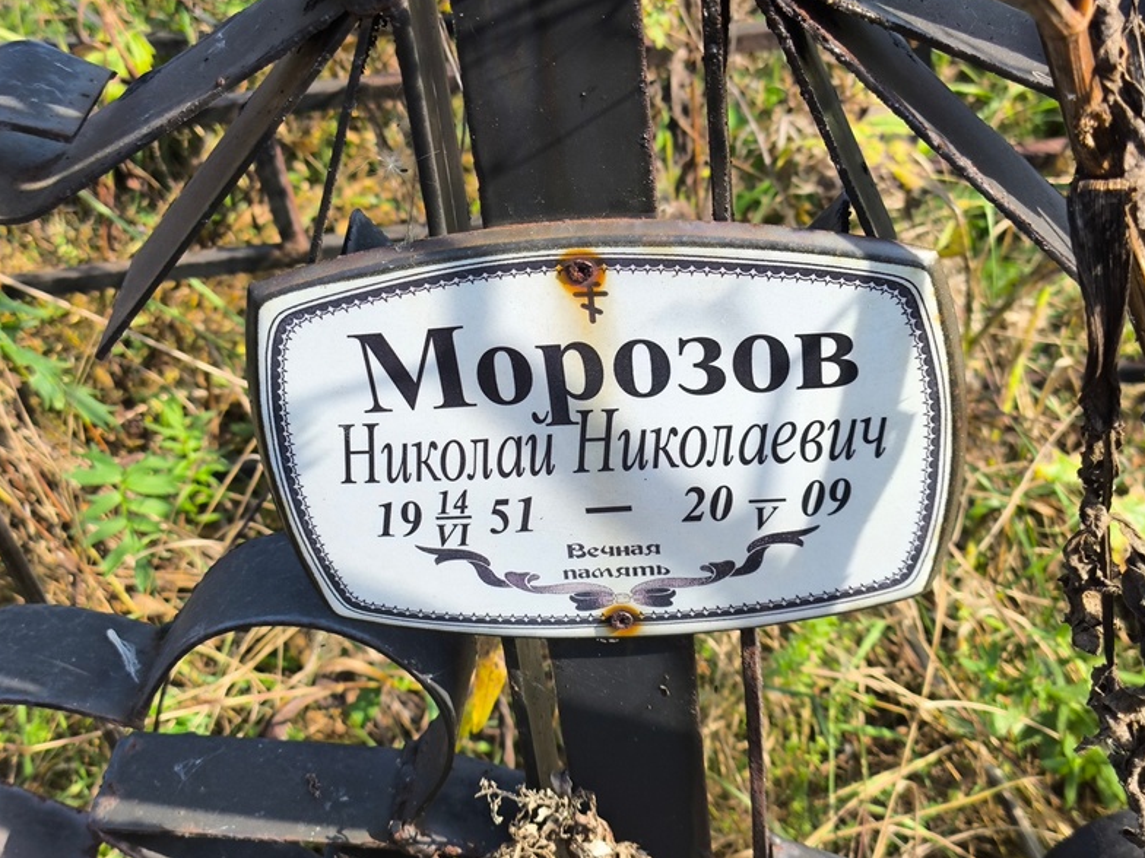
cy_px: 425
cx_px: 579
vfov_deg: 28.6
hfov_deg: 37.5
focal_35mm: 51
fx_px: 1687
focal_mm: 4.71
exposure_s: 1/386
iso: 50
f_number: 1.7
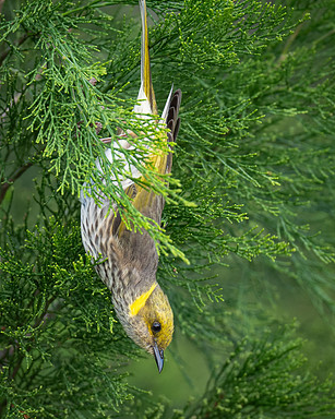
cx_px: 172
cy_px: 302
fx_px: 16973
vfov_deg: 1.4
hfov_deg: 1.1
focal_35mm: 1369
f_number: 5.6
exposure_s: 1/100
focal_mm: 500
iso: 400
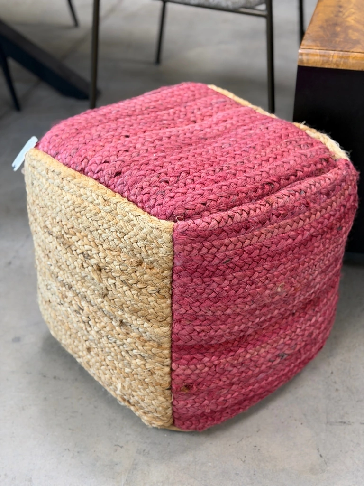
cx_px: 182
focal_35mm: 48
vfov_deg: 39.7
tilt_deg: -37.6
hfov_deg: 30.3
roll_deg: +1.3
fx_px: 673
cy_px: 243
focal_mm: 6.8
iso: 200
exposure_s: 1/50
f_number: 1.8
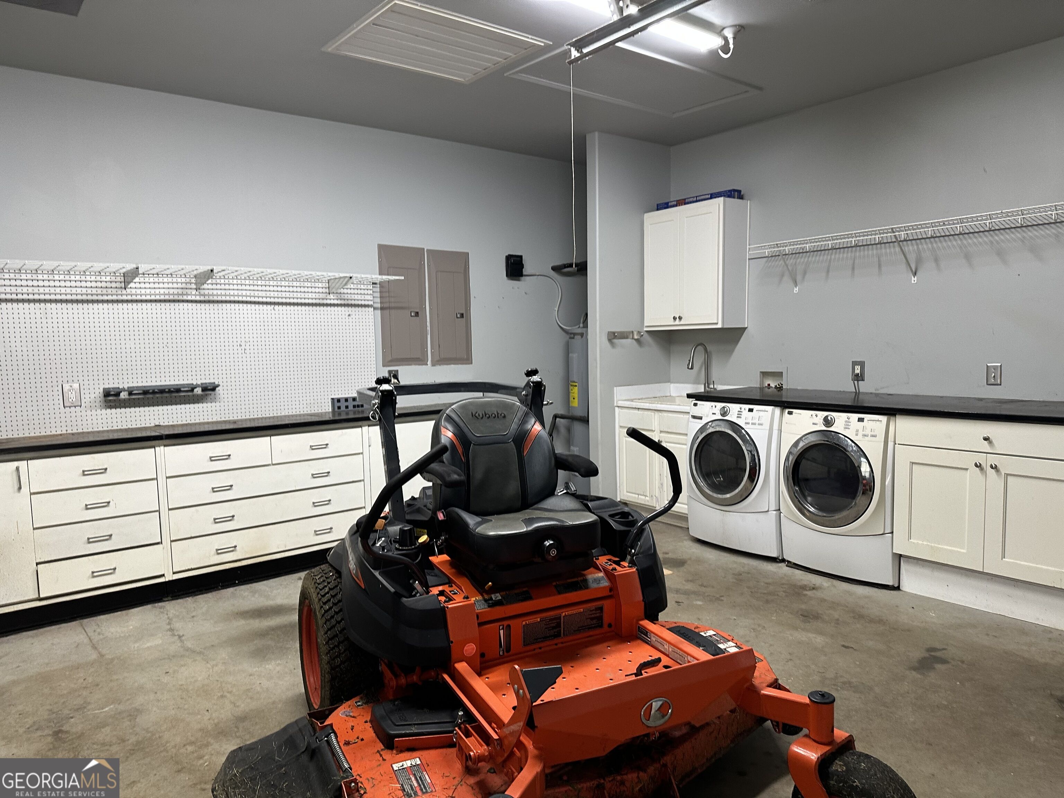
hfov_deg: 71.6
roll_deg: +1.2
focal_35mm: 24
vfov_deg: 56.8
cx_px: 532
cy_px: 399
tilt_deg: -5.4
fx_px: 738
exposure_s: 1/60
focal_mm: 6.86
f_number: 1.78
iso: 200
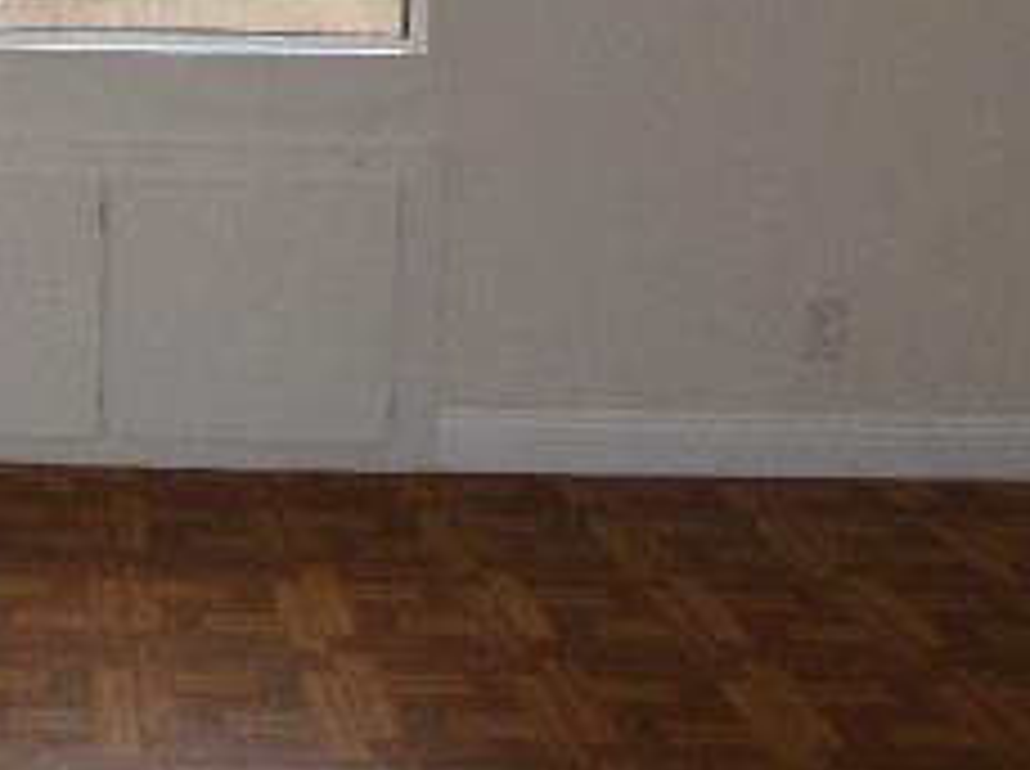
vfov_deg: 24.5
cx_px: -40
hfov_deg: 31.4
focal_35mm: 56
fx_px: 1664
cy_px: -50
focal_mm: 3.58
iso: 400
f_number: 2.8
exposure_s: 1/60
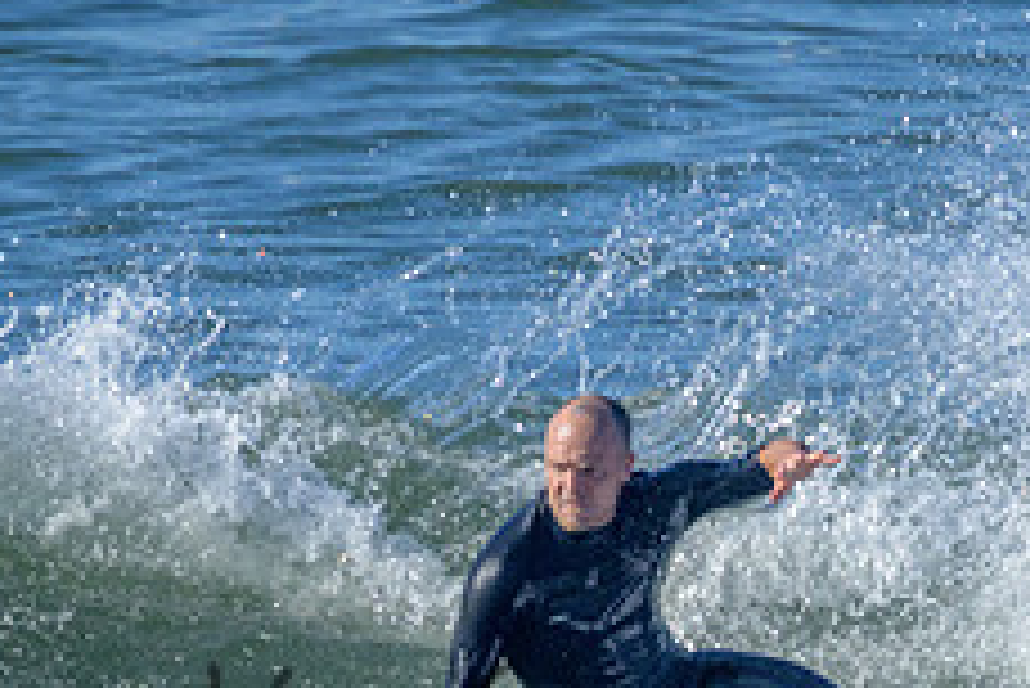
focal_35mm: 2330
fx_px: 66703
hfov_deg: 0.9
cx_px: 866
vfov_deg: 0.6
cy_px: 665
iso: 1100
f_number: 11
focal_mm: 800
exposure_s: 1/2000
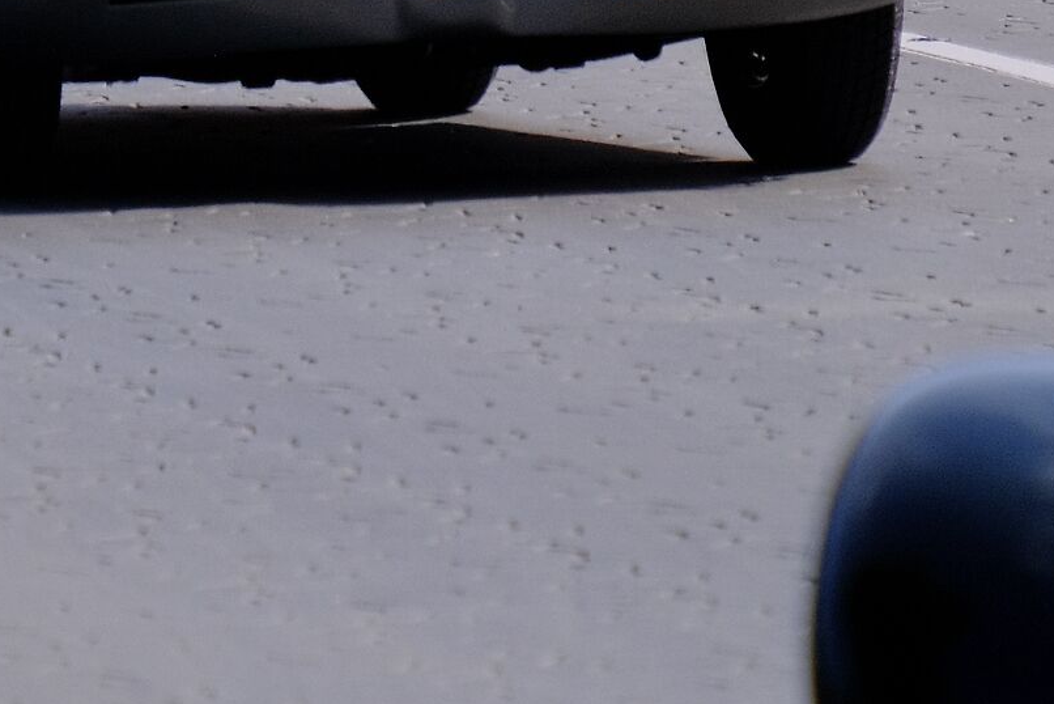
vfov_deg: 1.5
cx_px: 612
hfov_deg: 2.3
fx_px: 26153
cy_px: -203
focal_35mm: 893
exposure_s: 1/3500
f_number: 4.8
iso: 640
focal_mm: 200
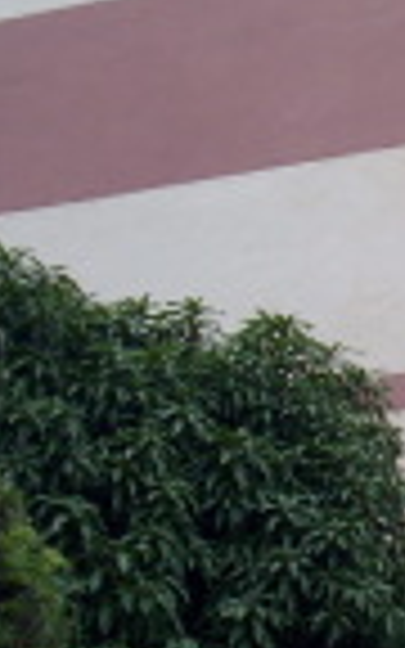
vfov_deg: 13.9
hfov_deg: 8.2
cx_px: 864
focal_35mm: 150
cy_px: 306
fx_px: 2649
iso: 80
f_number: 5.6
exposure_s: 1/160
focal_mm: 6.2
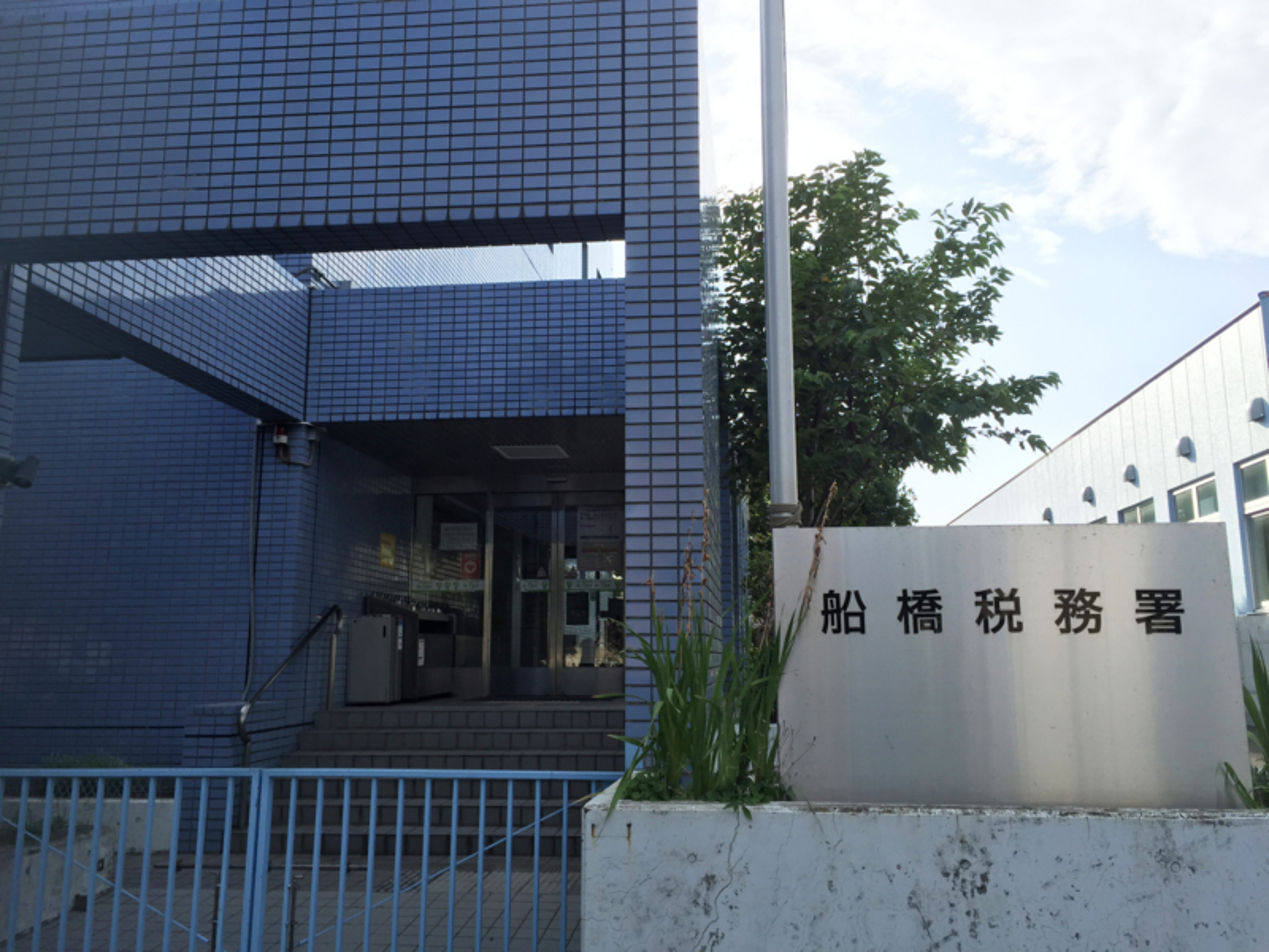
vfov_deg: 48.2
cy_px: 476
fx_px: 1063
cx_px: 634
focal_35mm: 29
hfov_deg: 61.7
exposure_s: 1/1364
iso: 32
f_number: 2.2
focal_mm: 4.15
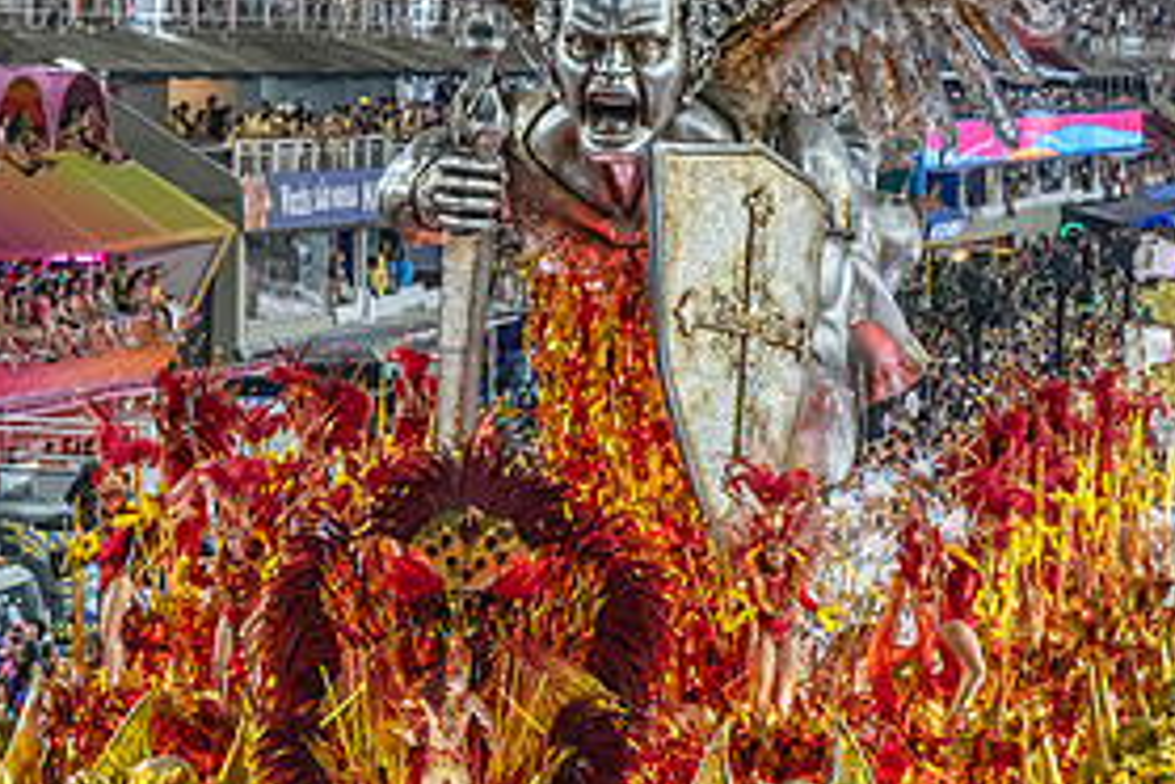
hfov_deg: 11.1
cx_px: 825
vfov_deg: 7.4
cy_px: 434
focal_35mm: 185
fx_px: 6038
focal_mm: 59.6
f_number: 2.8
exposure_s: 1/500
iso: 1600
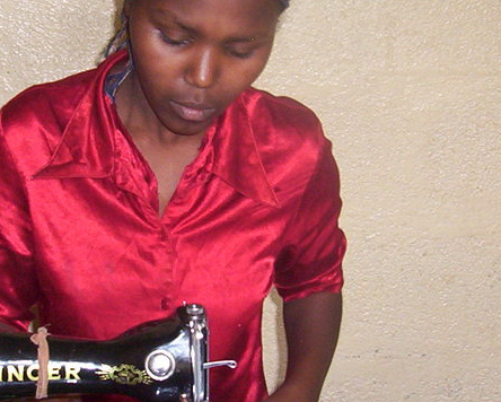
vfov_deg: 16.6
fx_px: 1380
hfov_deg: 20.5
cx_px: 196
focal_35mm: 93
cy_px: 205
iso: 140
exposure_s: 1/60
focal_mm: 5.77
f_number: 2.73
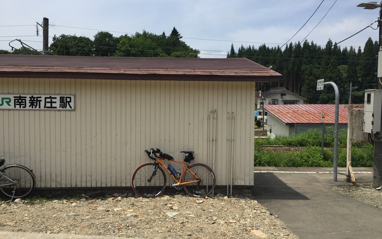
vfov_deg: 40.6
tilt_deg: -3.3
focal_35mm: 31
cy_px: 125
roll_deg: -1.4
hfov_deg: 61.2
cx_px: 191
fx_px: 323
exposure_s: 1/3300
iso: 32
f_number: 2.2
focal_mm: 4.15
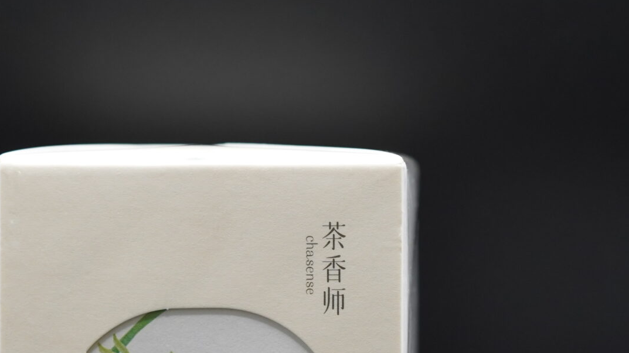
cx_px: 287
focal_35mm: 225
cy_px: 381
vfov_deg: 5.4
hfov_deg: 9.6
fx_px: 3752
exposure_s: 1/100
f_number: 4
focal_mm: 90
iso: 1250
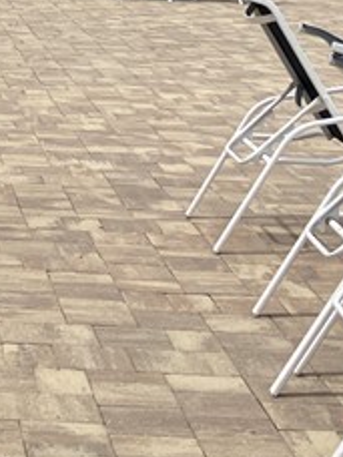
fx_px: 1665
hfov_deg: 11.3
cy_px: -78
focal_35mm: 126
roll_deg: -0.3
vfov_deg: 15.1
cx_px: -185
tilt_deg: -4.9
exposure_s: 1/3040
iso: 32
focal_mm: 3.99
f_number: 1.8
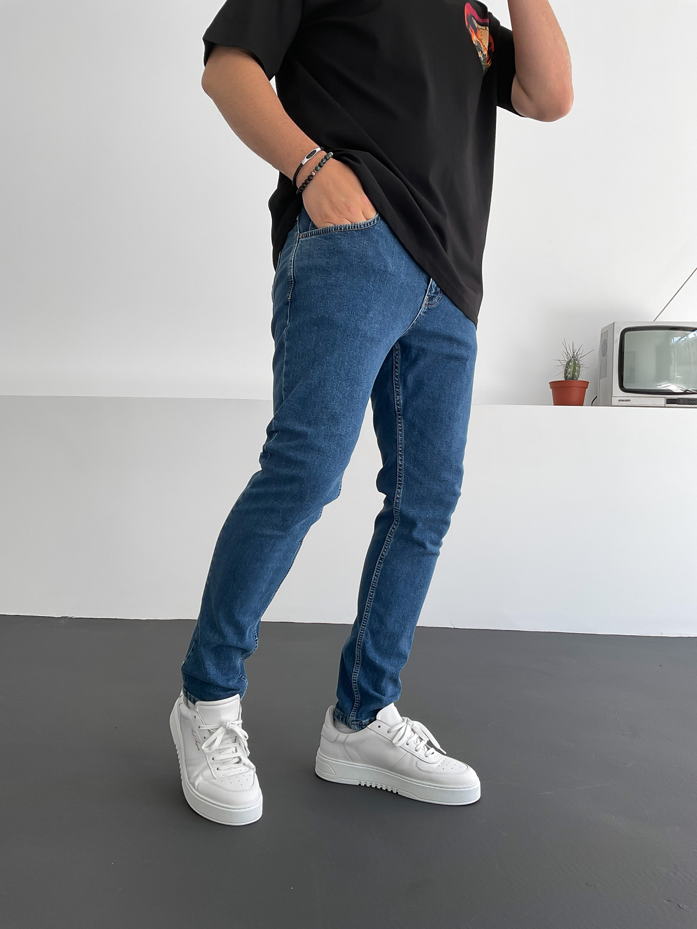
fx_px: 779
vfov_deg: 61.7
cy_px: 464
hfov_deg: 48.2
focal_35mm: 29
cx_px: 348
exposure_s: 1/120
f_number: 1.8
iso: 20
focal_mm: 3
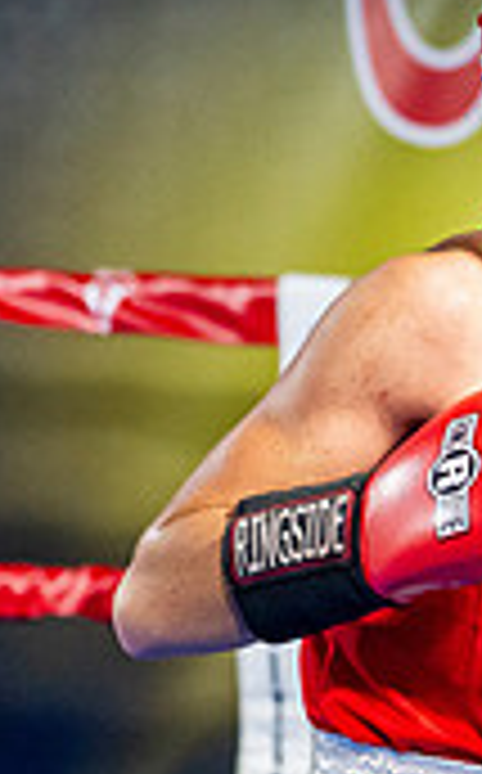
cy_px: 736
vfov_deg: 7.2
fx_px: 6179
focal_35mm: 293
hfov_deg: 4.4
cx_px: 906
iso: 4000
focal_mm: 70
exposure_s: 1/800
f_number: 2
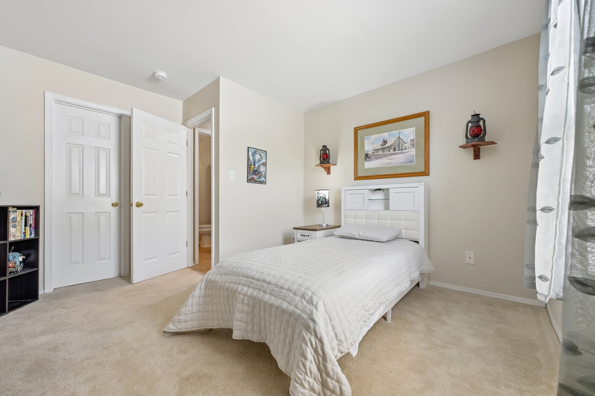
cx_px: 298
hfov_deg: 104.3
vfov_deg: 81.2
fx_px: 231
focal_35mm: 14
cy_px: 198
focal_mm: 14
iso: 400
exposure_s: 1/30
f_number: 8
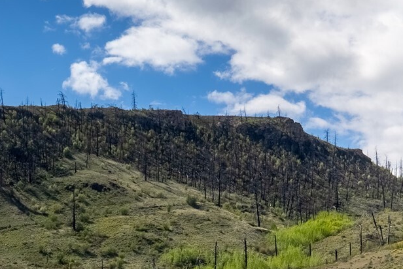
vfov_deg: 16.5
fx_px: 881
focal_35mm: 79
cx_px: -102
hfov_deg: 23.2
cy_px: 347
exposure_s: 1/5000
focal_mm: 28.6
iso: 100
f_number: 2.8
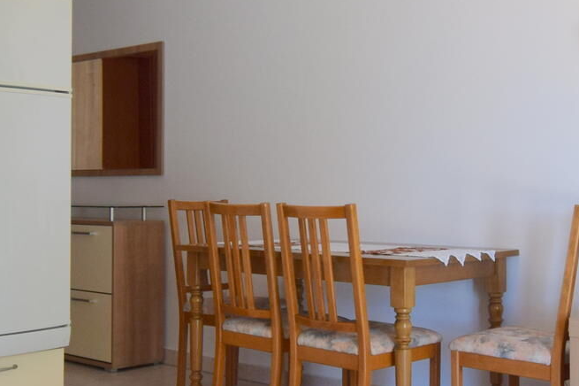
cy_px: 151
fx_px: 884
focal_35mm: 55
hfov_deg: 36.2
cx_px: 267
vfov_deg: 24.5
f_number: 4
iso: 400
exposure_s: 1/80
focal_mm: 10
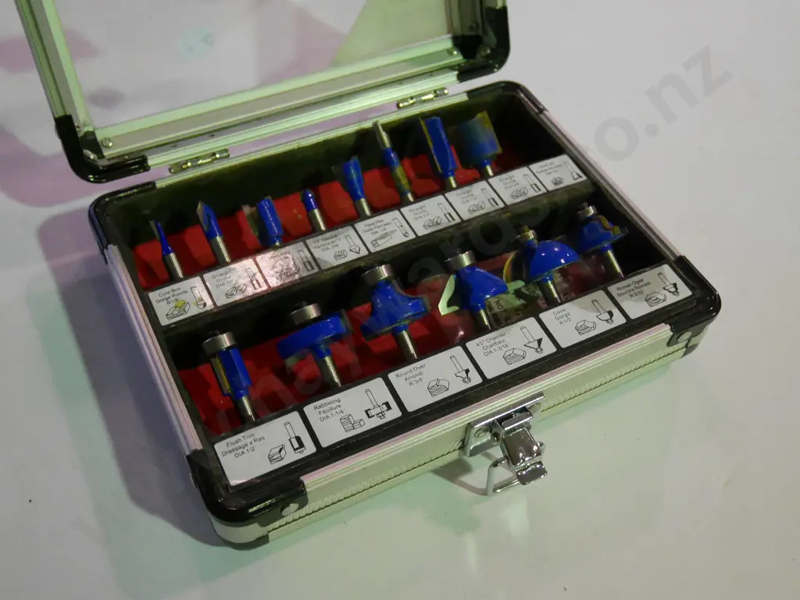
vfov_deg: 39.7
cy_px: 300
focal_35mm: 36
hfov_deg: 51.3
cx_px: 400
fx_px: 832
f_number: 4.2
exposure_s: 1/200
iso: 3200
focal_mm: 18
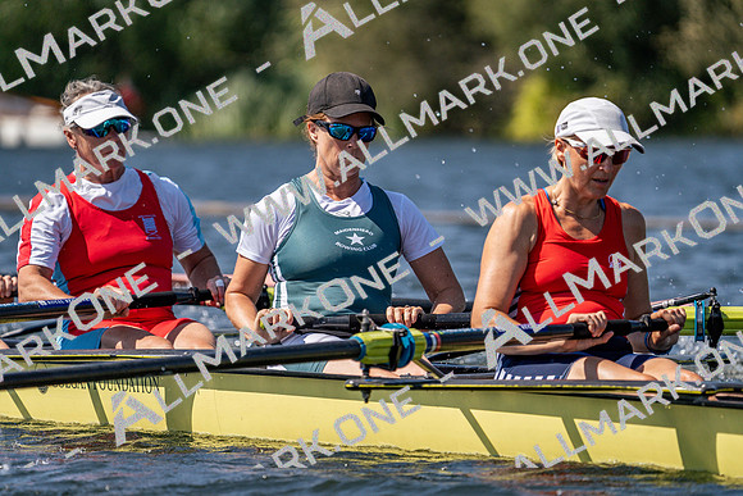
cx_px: 372
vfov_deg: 3.6
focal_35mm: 385
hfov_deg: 5.4
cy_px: 248
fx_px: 7947
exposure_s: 1/2000
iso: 250
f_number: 6.3
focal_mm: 385
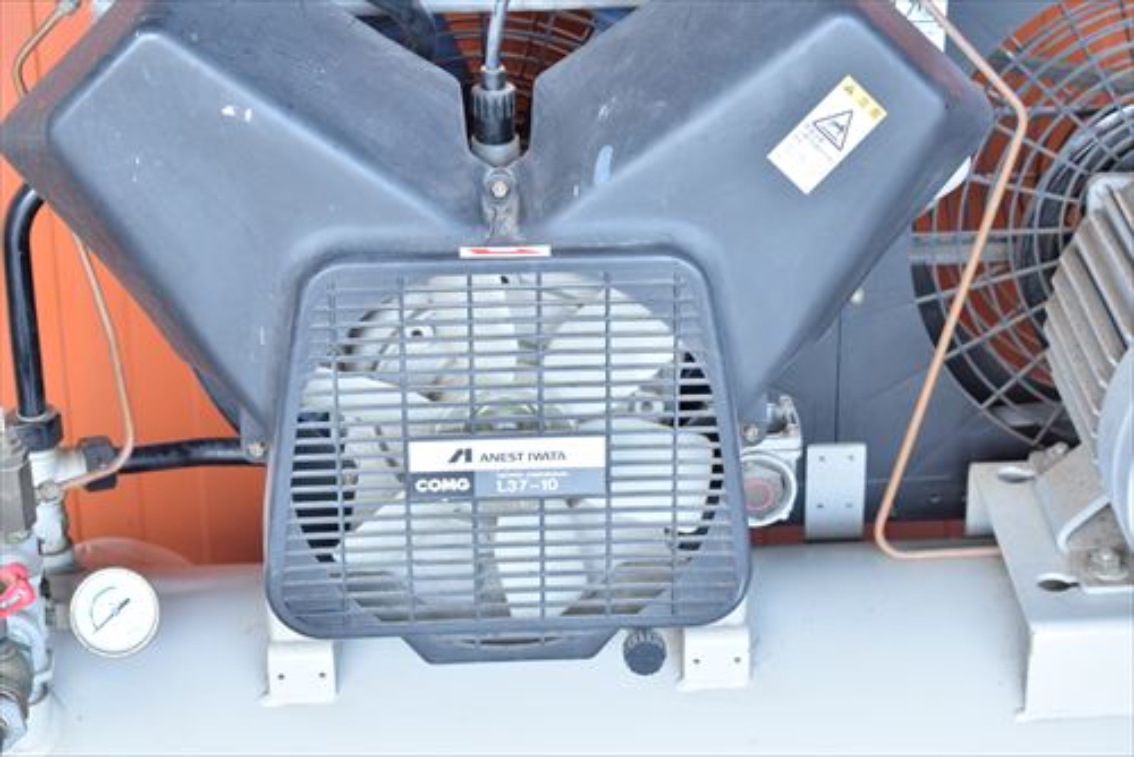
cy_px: 378
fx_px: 2600
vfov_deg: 16.6
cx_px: 567
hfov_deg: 24.6
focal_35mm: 82
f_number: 6.3
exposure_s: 1/125
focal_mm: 55
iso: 1250
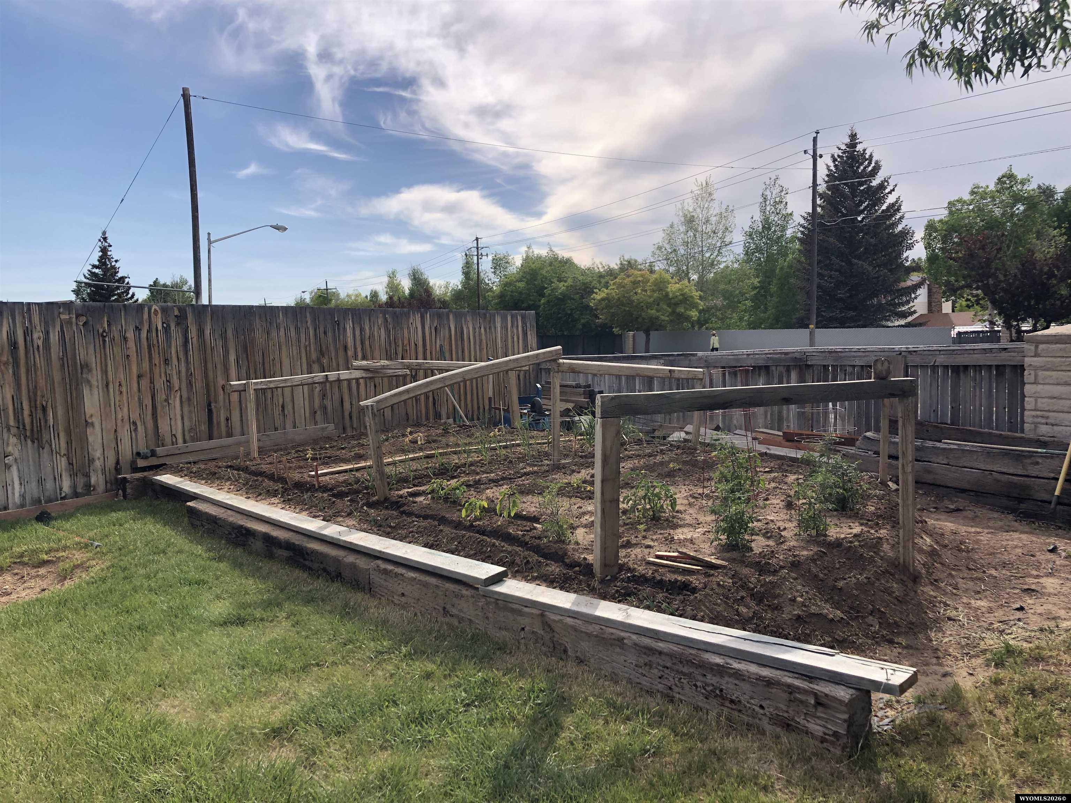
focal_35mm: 28
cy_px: 402
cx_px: 536
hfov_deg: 63.4
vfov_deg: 49.7
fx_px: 866
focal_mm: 3.99
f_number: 1.8
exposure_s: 1/1919
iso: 20
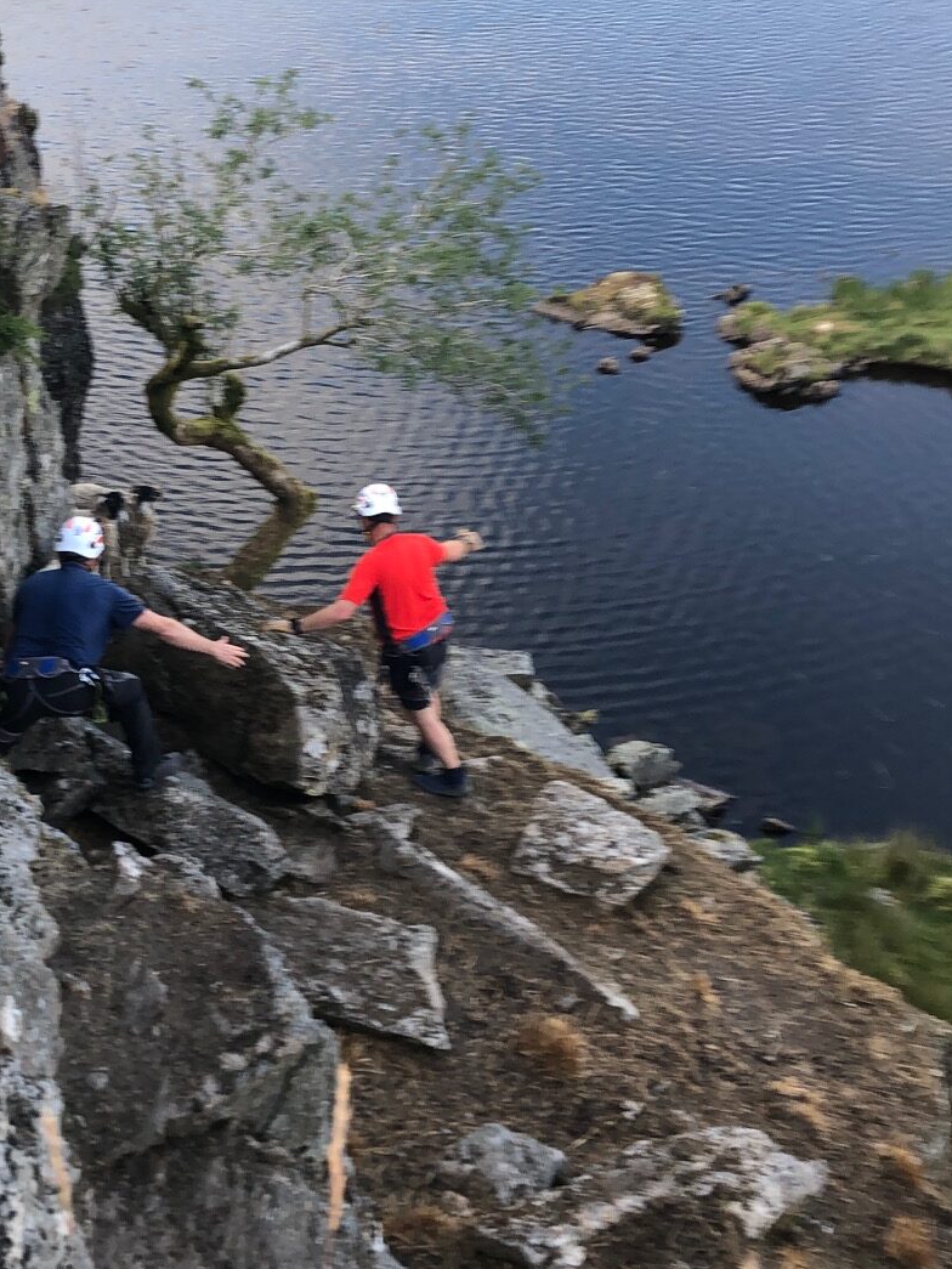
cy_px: 710
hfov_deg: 26.7
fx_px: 1980
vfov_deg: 35.5
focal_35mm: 54
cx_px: 233
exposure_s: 1/126
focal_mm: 4
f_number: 1.8
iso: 20
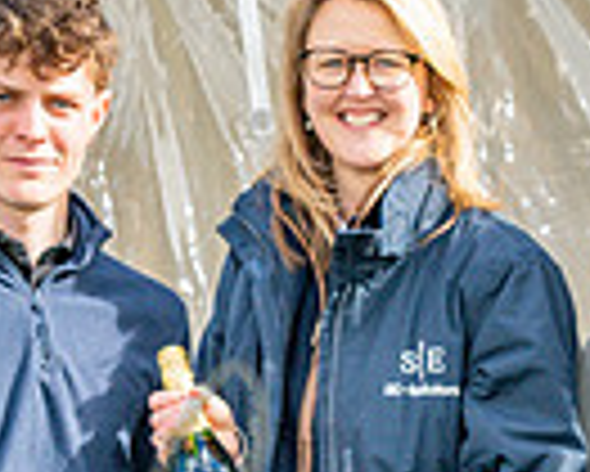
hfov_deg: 10.0
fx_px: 3373
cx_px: 529
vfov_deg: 7.9
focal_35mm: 193
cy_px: 674
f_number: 5
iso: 400
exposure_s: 1/800
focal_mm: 40
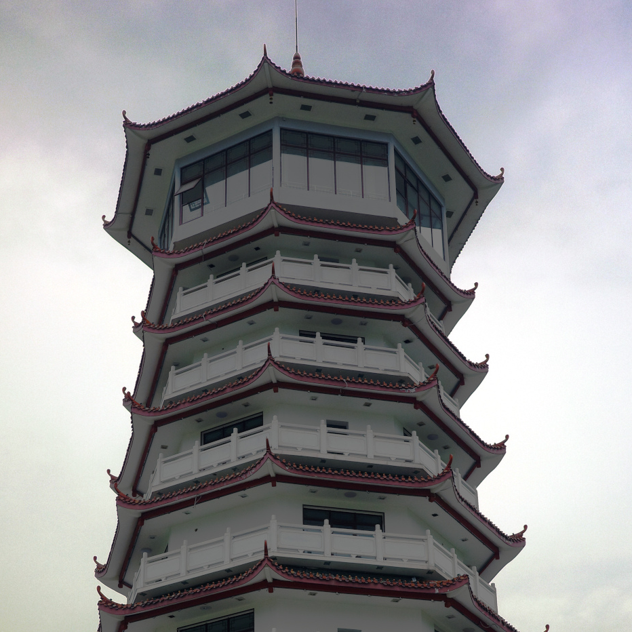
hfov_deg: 24.6
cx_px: 279
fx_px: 1446
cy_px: 558
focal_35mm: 70
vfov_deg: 24.0
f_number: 5.6
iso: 100
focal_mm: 26
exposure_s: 1/800
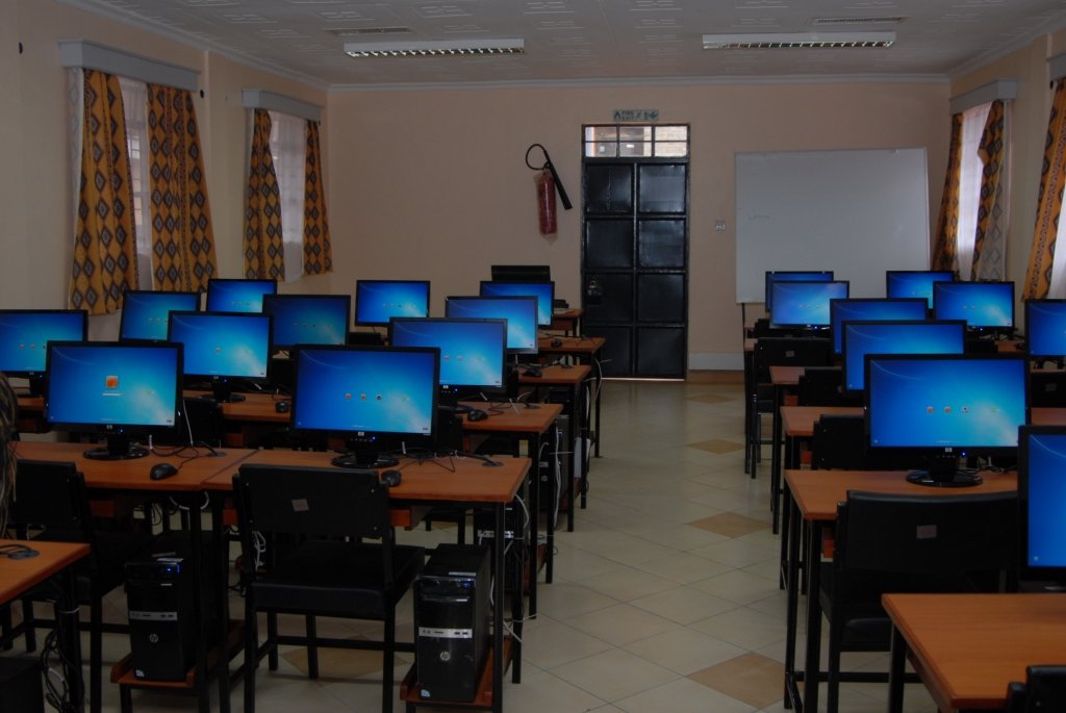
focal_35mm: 36
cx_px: 533
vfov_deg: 37.0
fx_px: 1067
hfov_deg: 53.1
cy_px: 356
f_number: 5
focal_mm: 24
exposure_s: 1/60
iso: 200
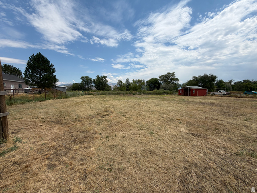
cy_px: 96
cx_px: 128
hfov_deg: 102.1
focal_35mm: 14
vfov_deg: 85.7
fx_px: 104
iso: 20
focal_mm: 2.22
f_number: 2.2
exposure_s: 1/1534
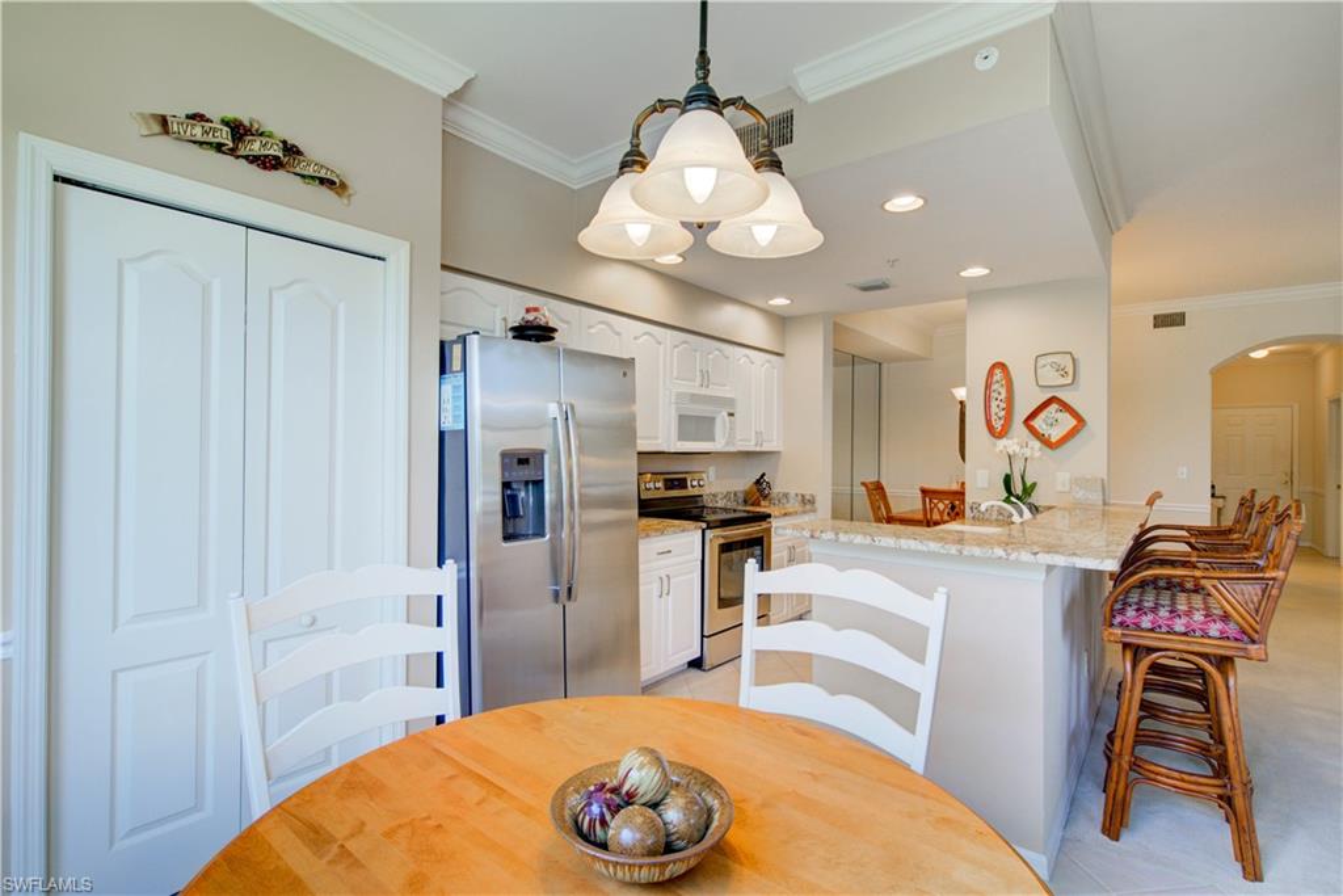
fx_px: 597
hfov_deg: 96.7
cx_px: 672
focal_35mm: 16
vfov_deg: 73.8
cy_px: 448
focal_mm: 16
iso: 400
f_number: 8
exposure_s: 1/10
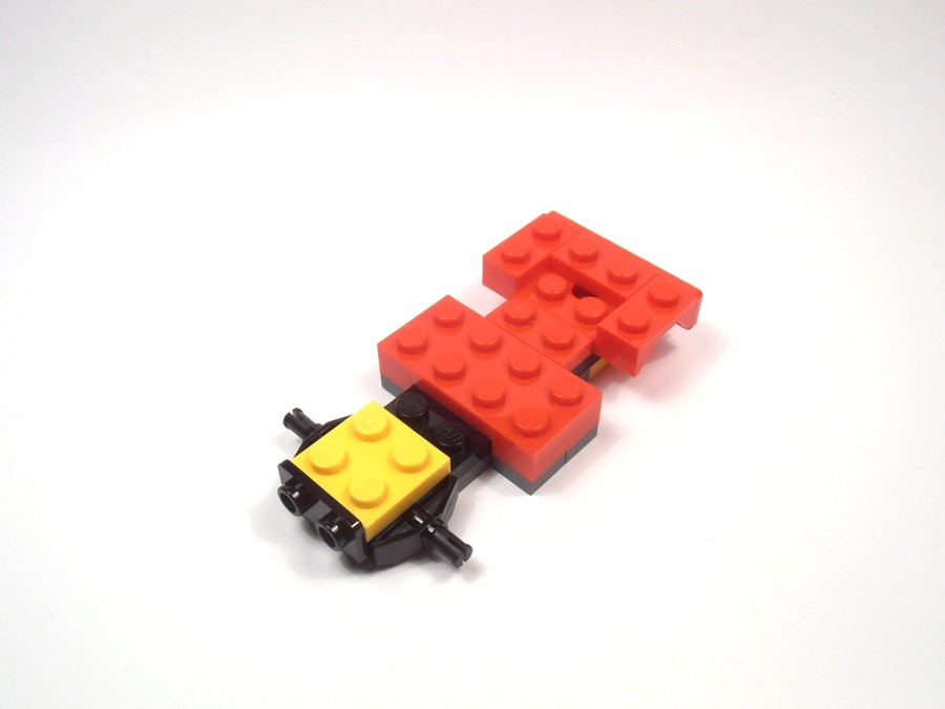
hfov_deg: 50.1
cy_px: 354
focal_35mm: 37
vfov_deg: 38.7
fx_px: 1010
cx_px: 472
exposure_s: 1/125
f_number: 3.9
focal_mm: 6.61
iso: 80
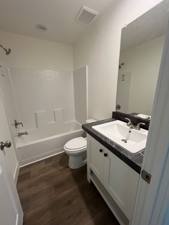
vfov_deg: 106.2
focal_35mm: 13
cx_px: 84
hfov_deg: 89.9
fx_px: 85
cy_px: 112
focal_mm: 1.57
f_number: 1.8
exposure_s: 1/120
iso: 200
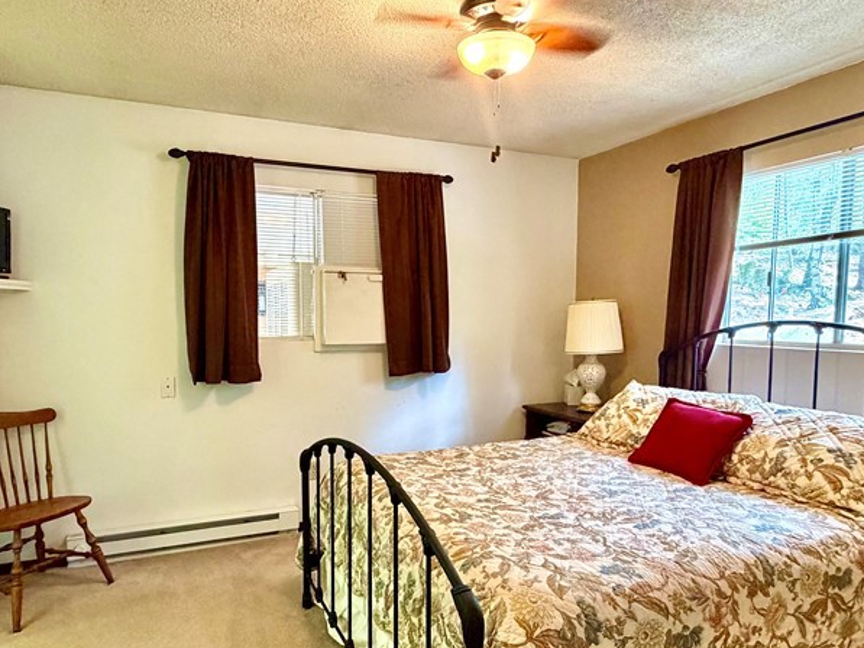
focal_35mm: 24
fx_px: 599
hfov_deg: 71.5
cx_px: 405
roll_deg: -0.2
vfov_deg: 56.7
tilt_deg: -4.9
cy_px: 366
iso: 500
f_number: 2.2
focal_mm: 2.22
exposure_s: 1/60
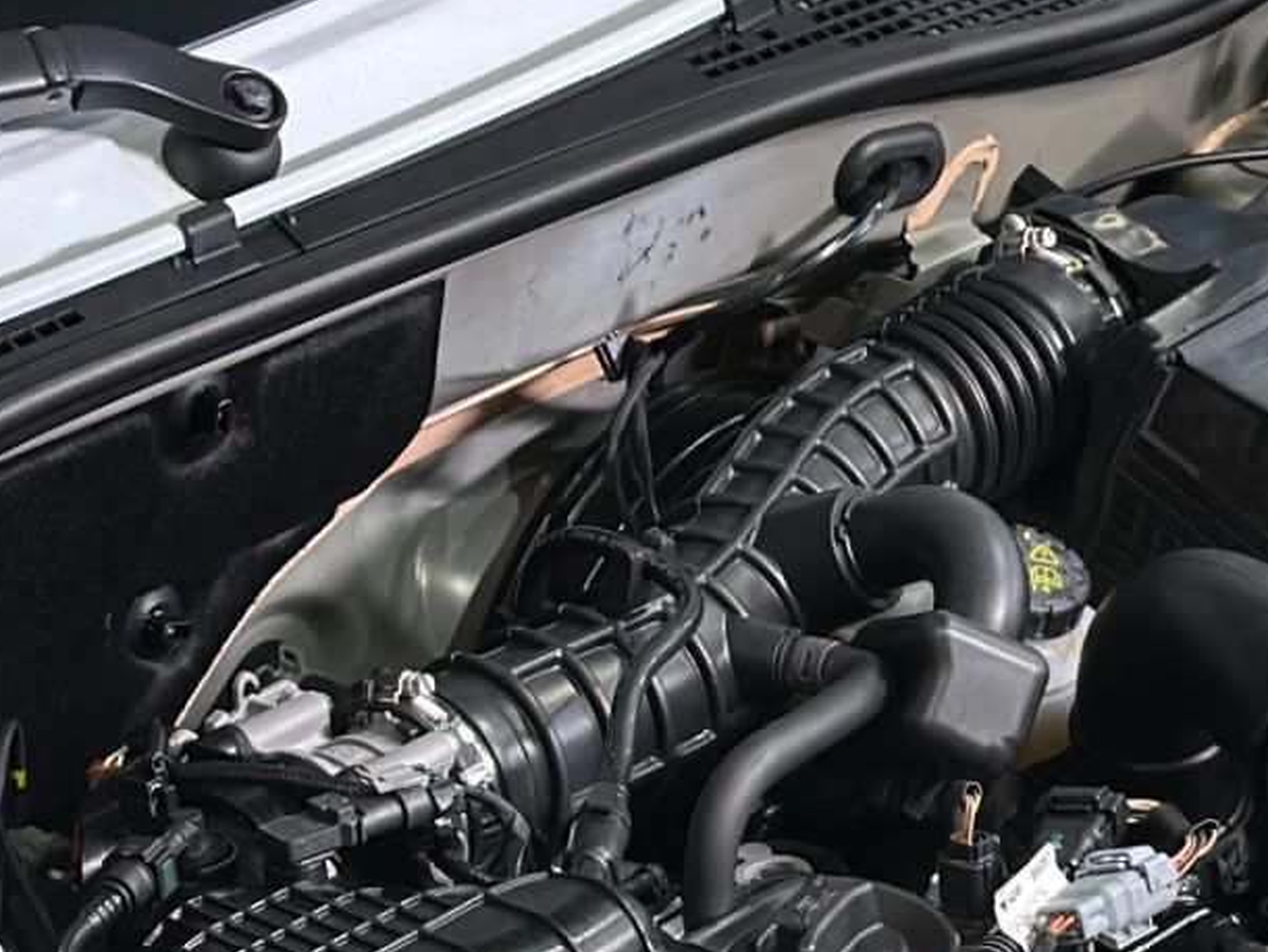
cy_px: 946
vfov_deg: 9.8
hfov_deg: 13.1
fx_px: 5533
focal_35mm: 151
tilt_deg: -29.7
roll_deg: +0.2
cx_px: 817
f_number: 1.78
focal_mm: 6.86
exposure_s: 1/60
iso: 250
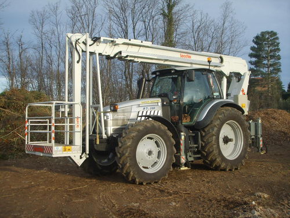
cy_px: 109
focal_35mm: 45
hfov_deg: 42.1
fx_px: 377
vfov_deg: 32.2
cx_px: 145
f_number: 3.7
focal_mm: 7.7
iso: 50
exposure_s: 1/180
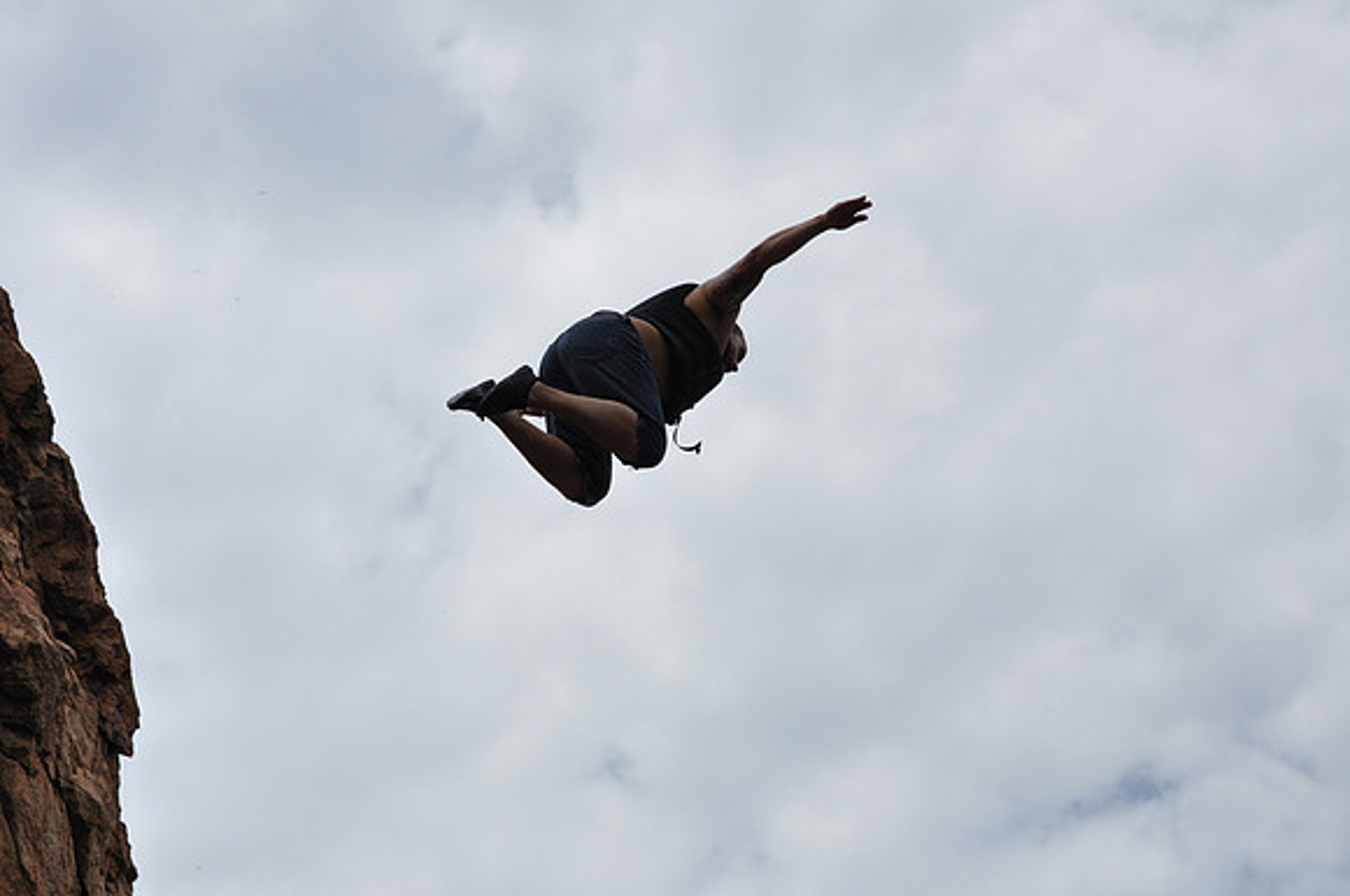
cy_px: 448
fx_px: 2135
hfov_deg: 35.1
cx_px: 675
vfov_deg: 23.7
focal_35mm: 57
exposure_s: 1/2000
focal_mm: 38
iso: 320
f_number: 8
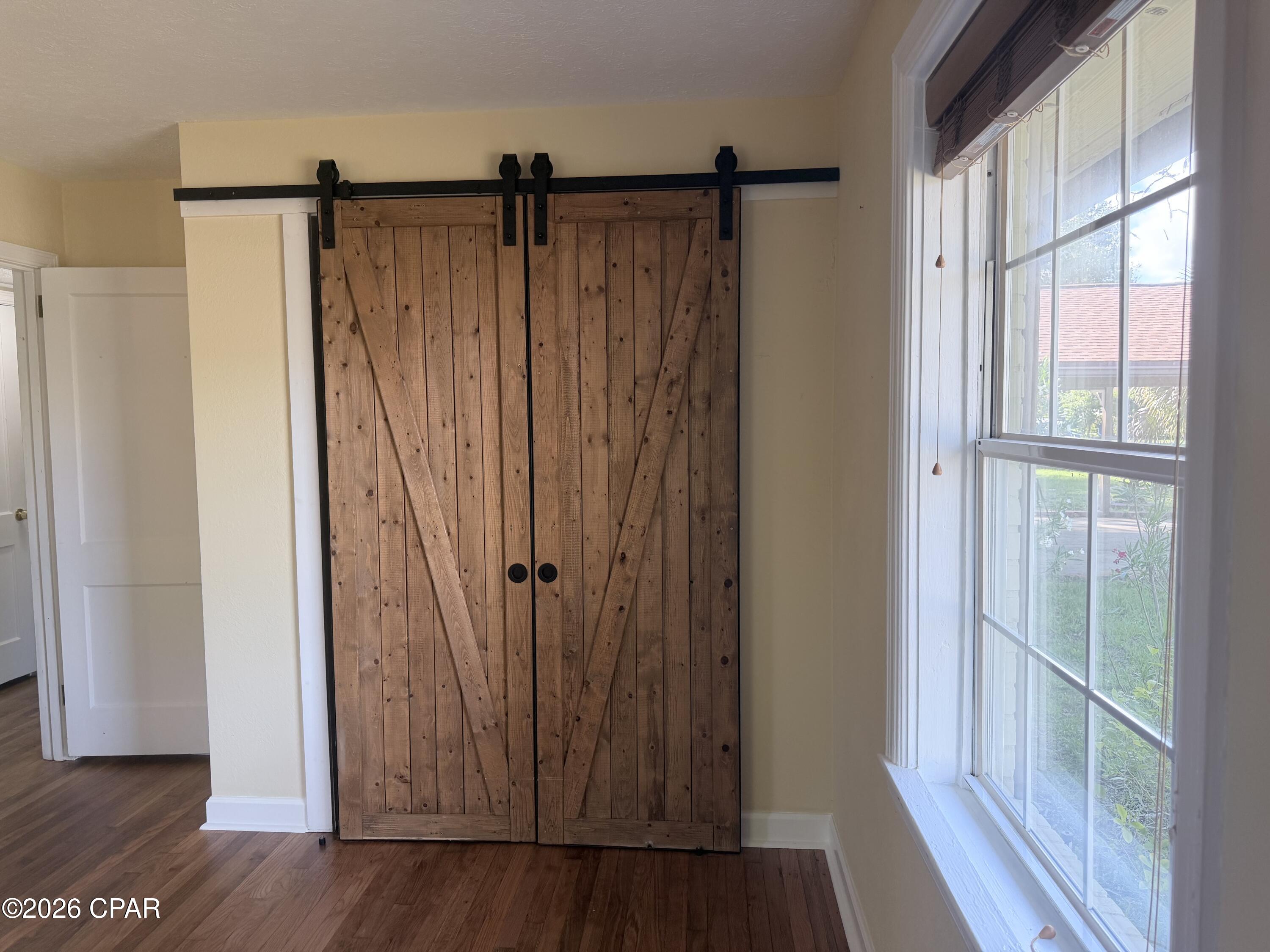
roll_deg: +0.7
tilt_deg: -4.2
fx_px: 881
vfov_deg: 56.8
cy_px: 476
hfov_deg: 71.6
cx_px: 635
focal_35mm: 24
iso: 100
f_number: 1.78
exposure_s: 1/147
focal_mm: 6.76
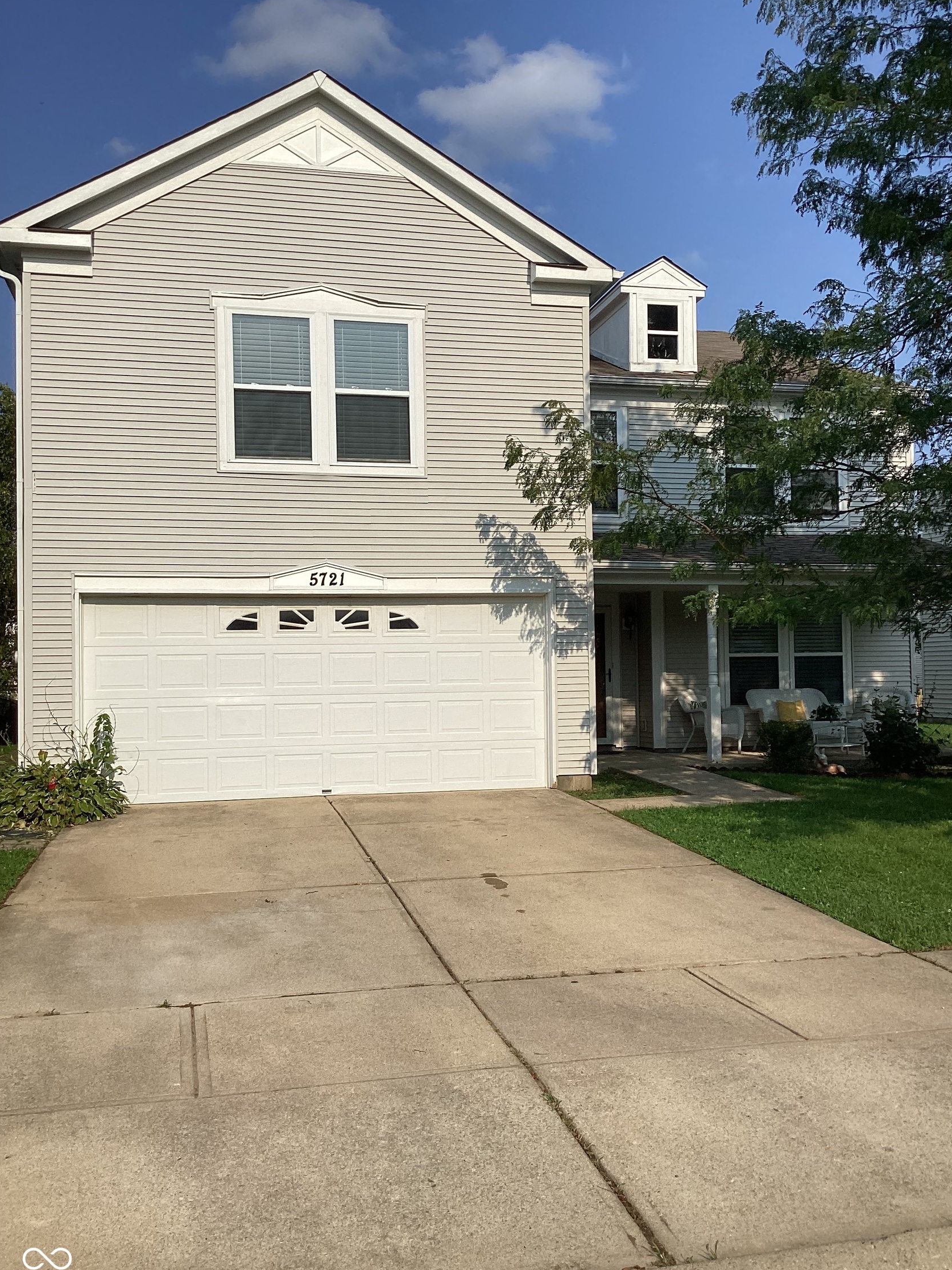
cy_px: 643
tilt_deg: +2.5
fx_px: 1173
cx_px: 488
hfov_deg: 44.2
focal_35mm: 32
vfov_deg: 56.8
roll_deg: -0.2
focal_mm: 3.3
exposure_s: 1/2551
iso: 25
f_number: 2.4
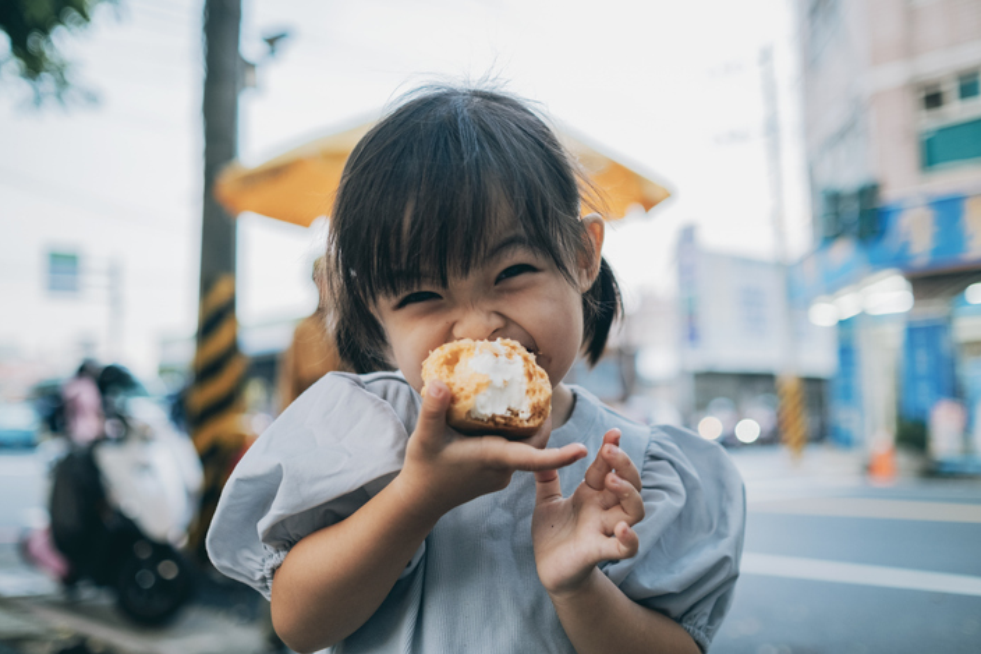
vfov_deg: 36.9
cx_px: 478
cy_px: 324
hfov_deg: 53.1
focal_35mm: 36
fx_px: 981
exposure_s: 1/80
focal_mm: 23
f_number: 1.8
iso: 400
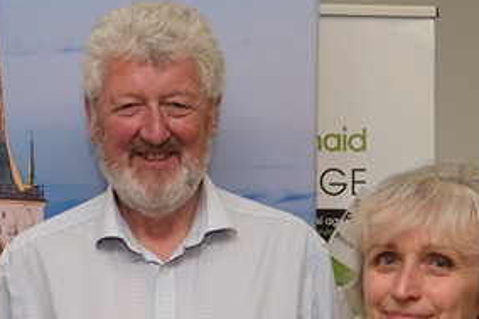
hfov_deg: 22.2
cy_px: 265
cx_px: 138
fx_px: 1210
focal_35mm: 91
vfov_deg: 14.9
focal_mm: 28.9
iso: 400
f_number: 3.6
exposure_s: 1/250
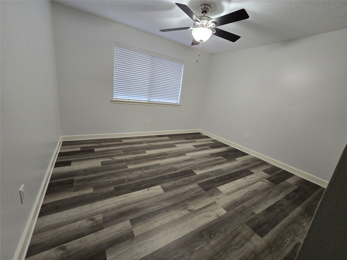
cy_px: 130
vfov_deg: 89.9
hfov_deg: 106.2
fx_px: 130
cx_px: 174
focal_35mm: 13
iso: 320
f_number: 2.2
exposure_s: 1/60
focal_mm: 2.2
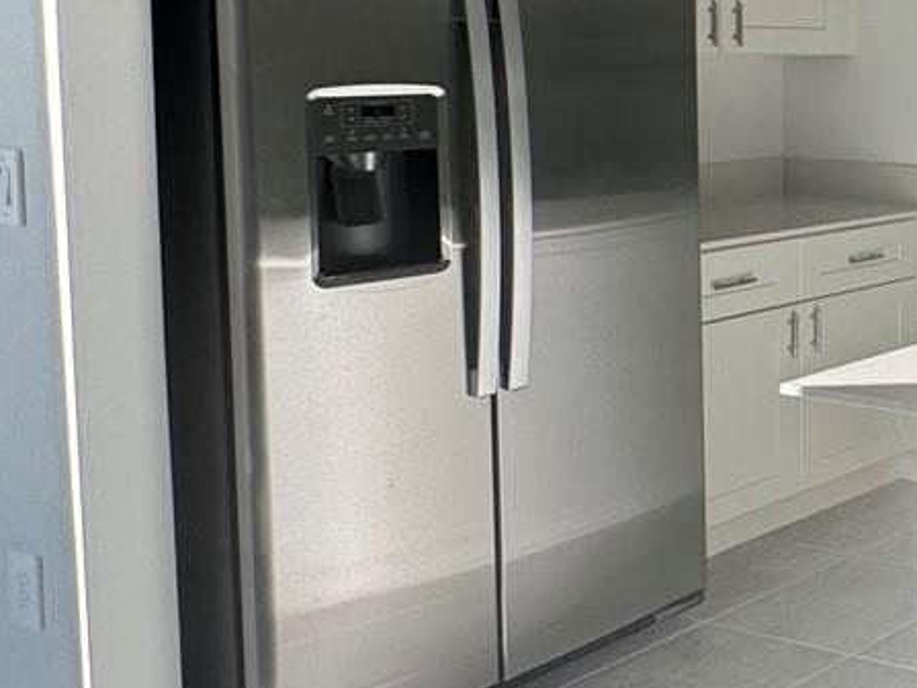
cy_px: 113
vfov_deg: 28.3
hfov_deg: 24.8
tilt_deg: -4.3
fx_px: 1325
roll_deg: -2.0
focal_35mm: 50
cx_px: 1500
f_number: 2.2
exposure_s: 1/103
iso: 40
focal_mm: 2.22
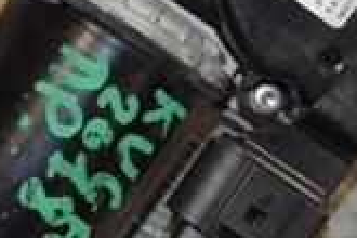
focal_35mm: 229
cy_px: 22
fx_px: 2271
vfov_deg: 6.0
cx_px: 227
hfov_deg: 9.0
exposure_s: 1/200
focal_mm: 42
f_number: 6.3
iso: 800
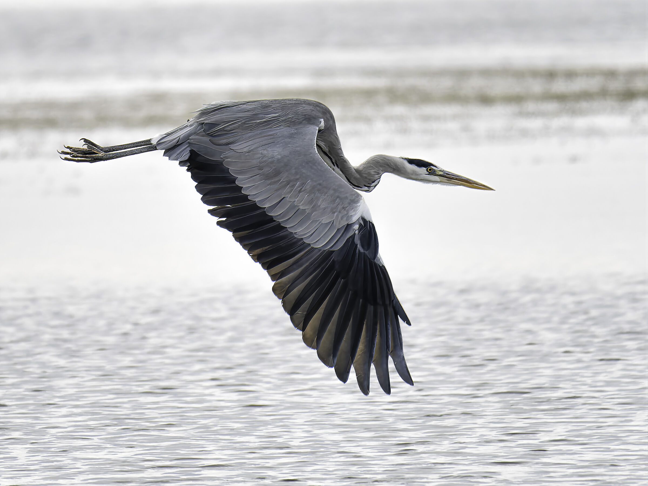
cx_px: 324
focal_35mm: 801
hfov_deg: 2.5
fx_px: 14994
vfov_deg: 1.9
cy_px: 243
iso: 800
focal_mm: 400
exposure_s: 1/2000
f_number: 6.3
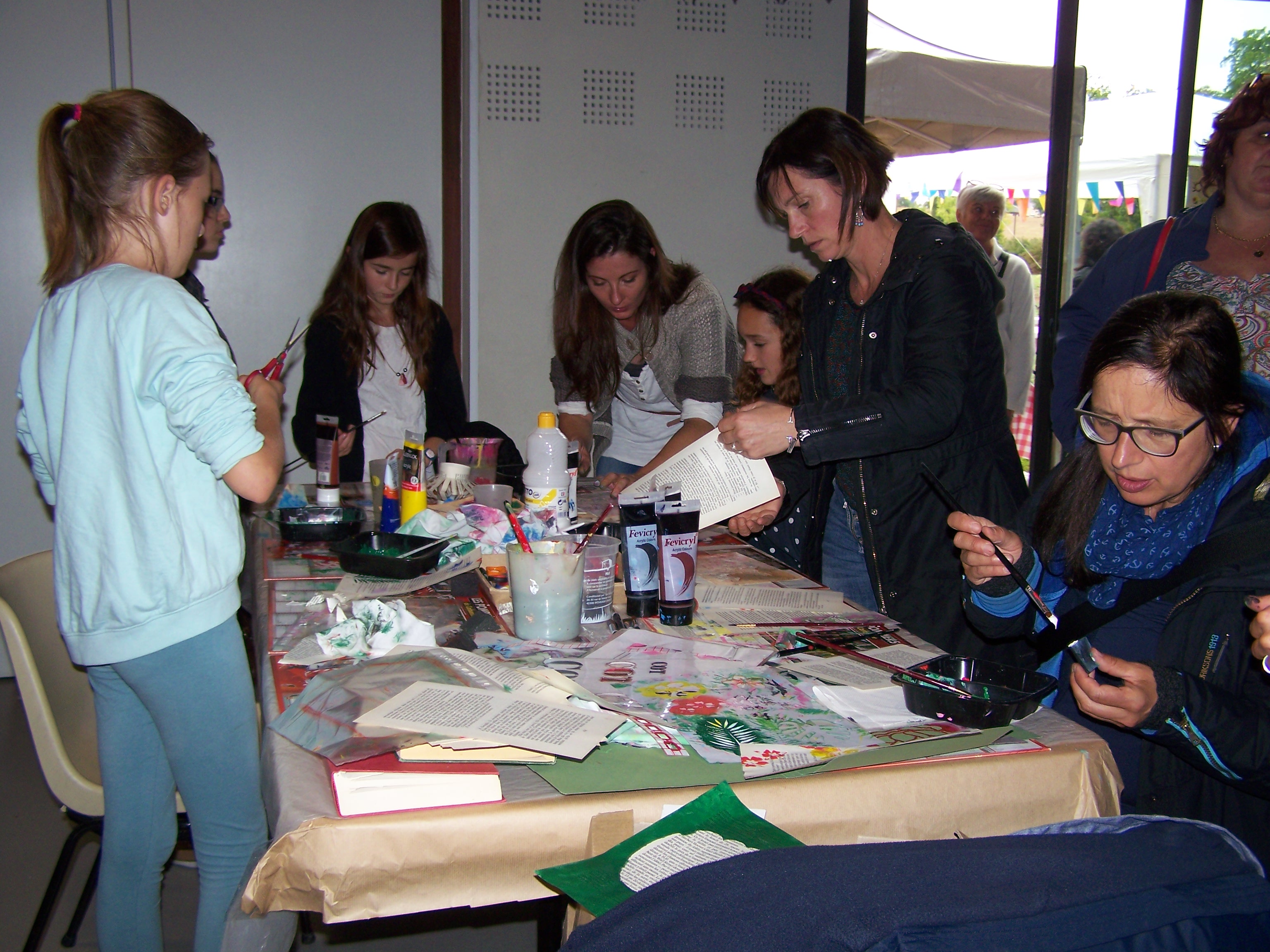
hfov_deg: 49.0
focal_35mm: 38
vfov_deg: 37.7
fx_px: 1394
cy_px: 476
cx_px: 635
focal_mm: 6.3
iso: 80
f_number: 2.8
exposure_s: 1/60
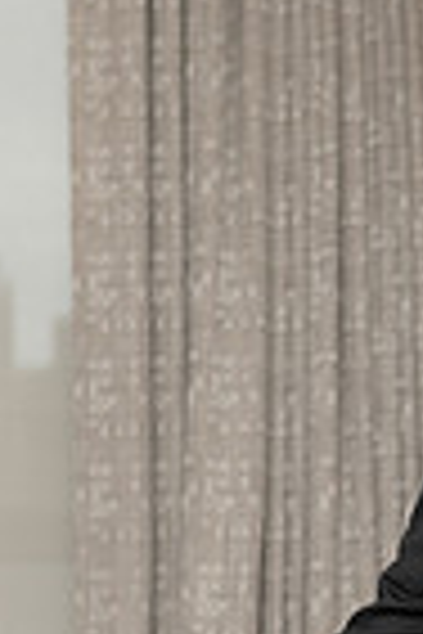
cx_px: 630
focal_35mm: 166
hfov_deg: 8.1
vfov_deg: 12.2
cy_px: 661
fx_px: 2926
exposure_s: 1/125
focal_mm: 52
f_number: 4
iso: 800
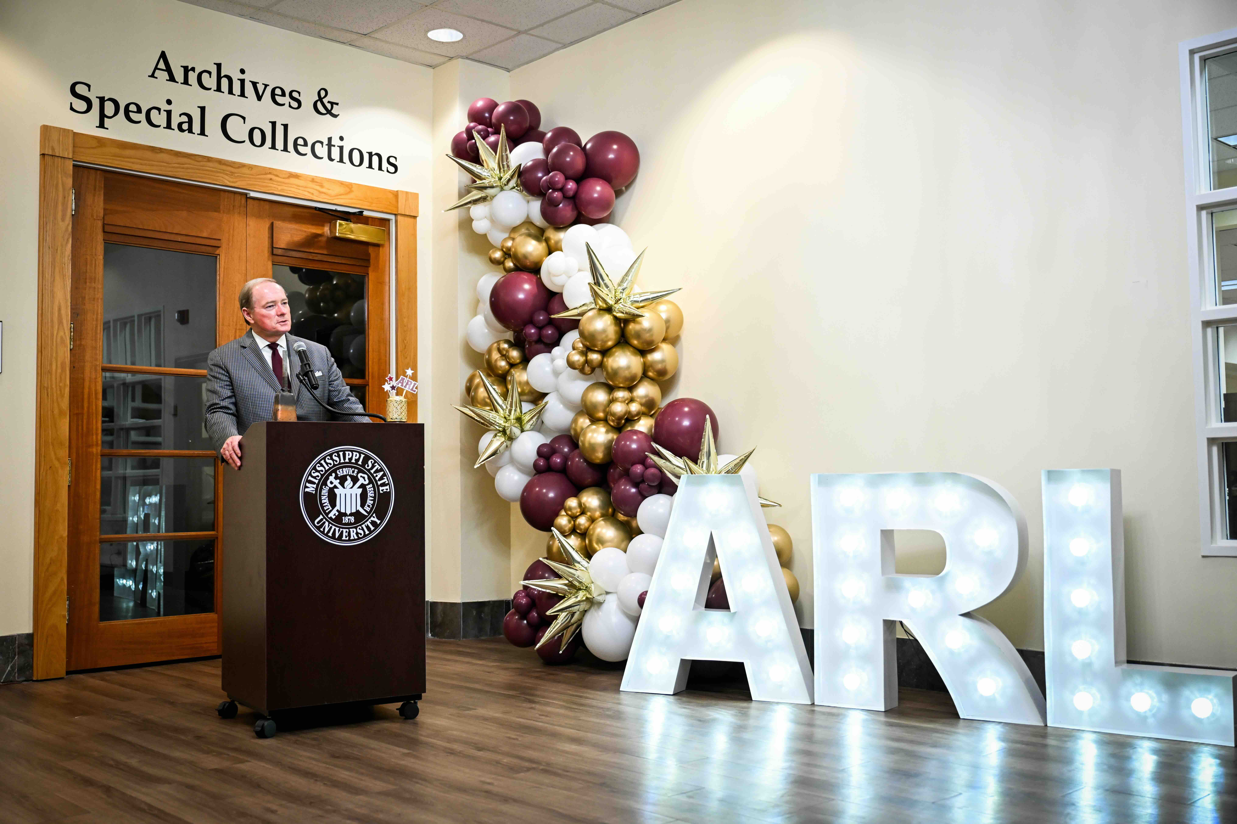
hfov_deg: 54.4
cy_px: 412
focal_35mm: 35
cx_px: 618
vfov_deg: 37.9
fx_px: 1203
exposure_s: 1/160
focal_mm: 35
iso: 1250
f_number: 2.8
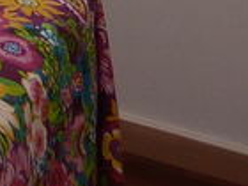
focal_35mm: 179
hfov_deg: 8.4
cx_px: -602
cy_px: -413
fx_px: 1282
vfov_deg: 7.2
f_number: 3.3
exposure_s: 1/30
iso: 100
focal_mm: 4.1
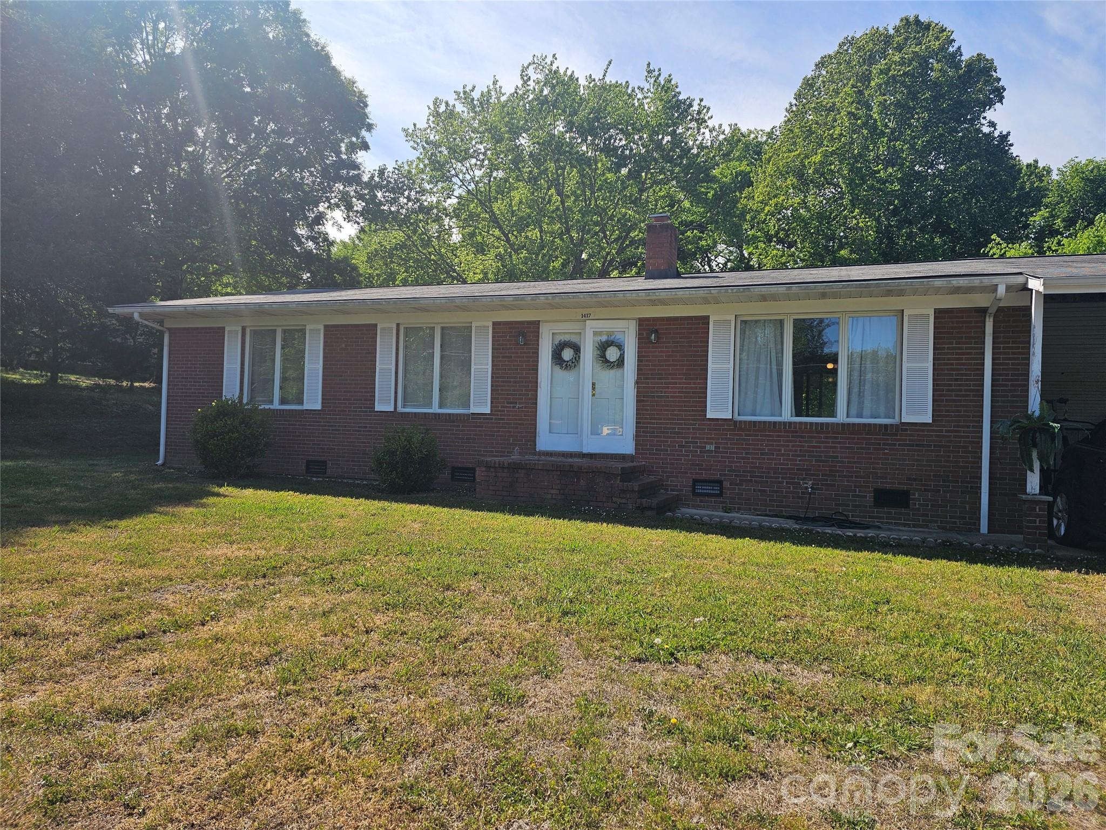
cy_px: 415
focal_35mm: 23
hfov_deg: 73.9
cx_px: 553
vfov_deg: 58.9
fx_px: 735
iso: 10
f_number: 1.7
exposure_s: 1/612
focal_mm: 6.3
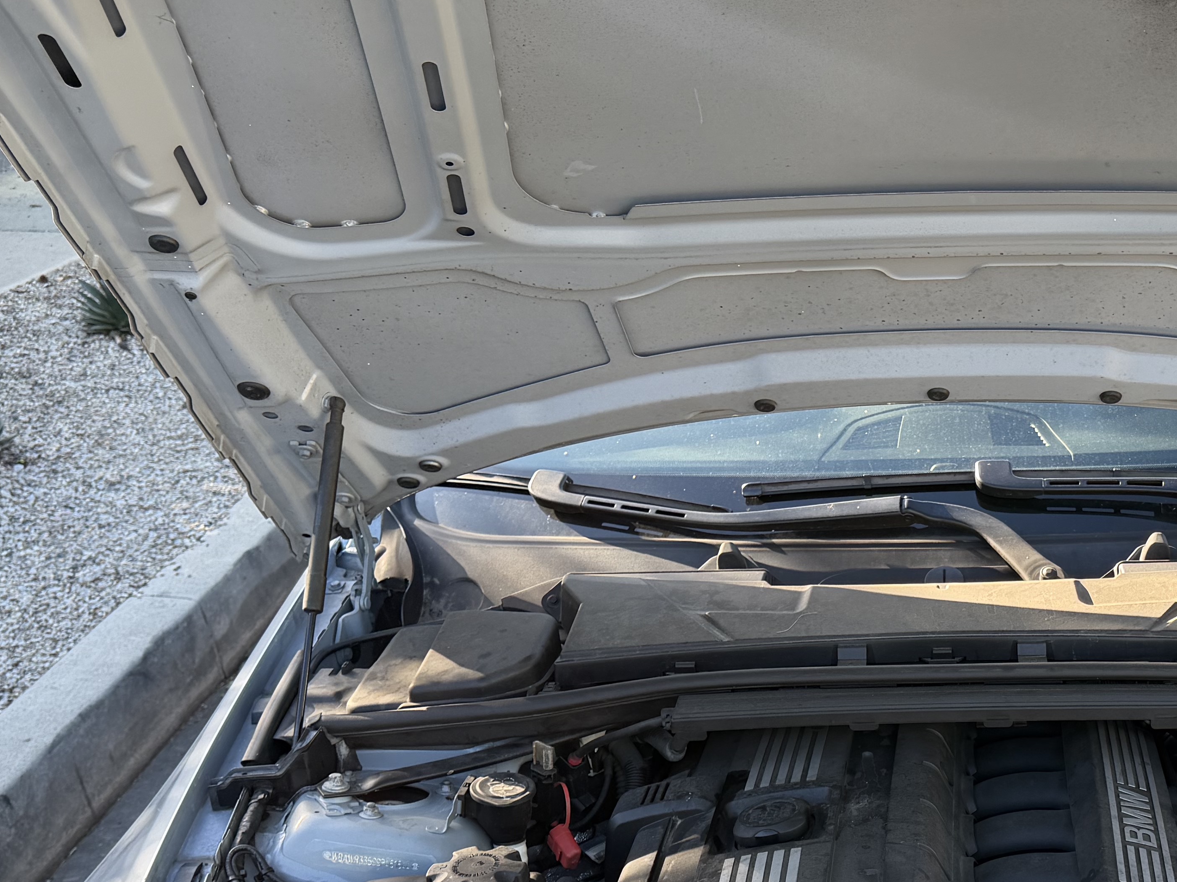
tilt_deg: -26.5
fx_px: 1666
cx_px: 999
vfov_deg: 28.8
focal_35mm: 49
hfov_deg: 37.1
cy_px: 748
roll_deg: +0.3
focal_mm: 6.76
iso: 80
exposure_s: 1/416
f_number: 1.78
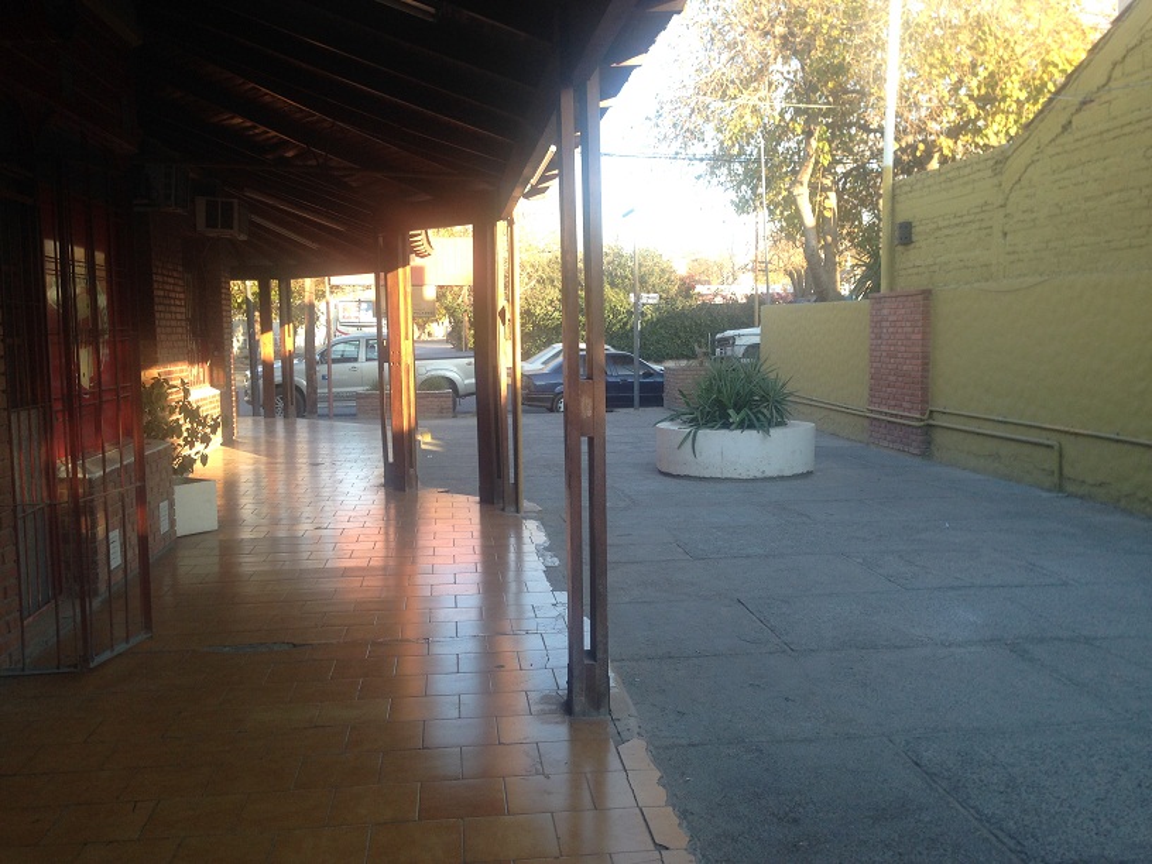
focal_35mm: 33
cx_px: 576
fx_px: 1098
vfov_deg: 42.9
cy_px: 432
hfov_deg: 55.4
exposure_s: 1/120
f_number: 2.4
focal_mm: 4.12
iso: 50
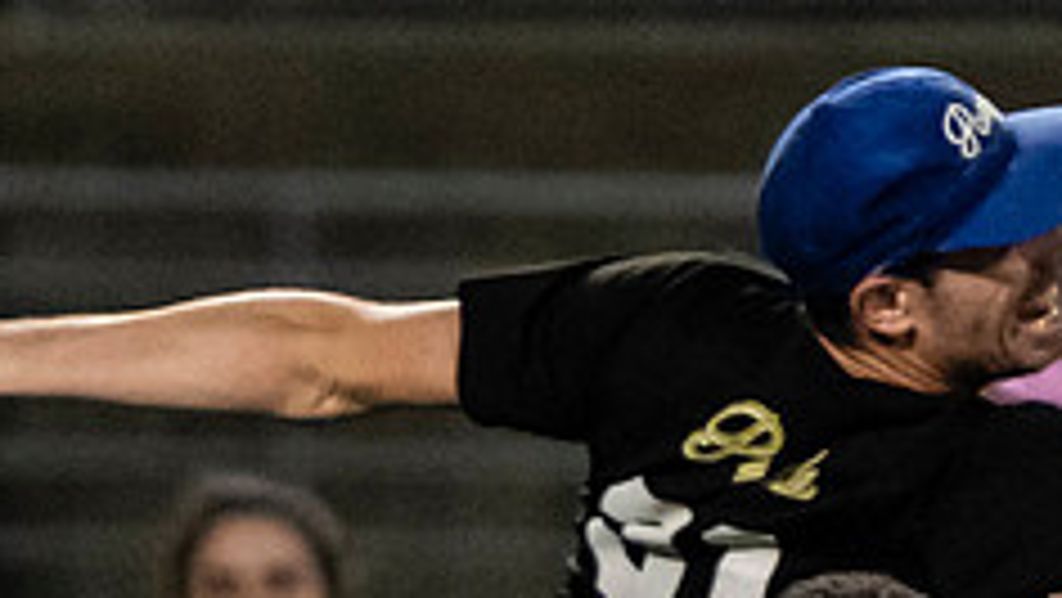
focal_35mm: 1601
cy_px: 1223
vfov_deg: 0.8
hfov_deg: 1.3
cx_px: 1057
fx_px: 45105
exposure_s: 1/1000
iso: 3200
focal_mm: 200
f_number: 2.8
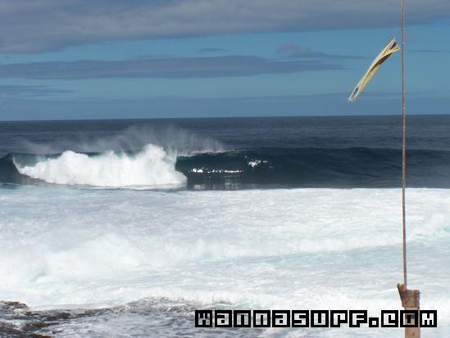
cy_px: 169
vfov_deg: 19.6
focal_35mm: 75
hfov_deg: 26.0
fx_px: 975
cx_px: 225
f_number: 6.3
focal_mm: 12.4
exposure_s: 1/1000
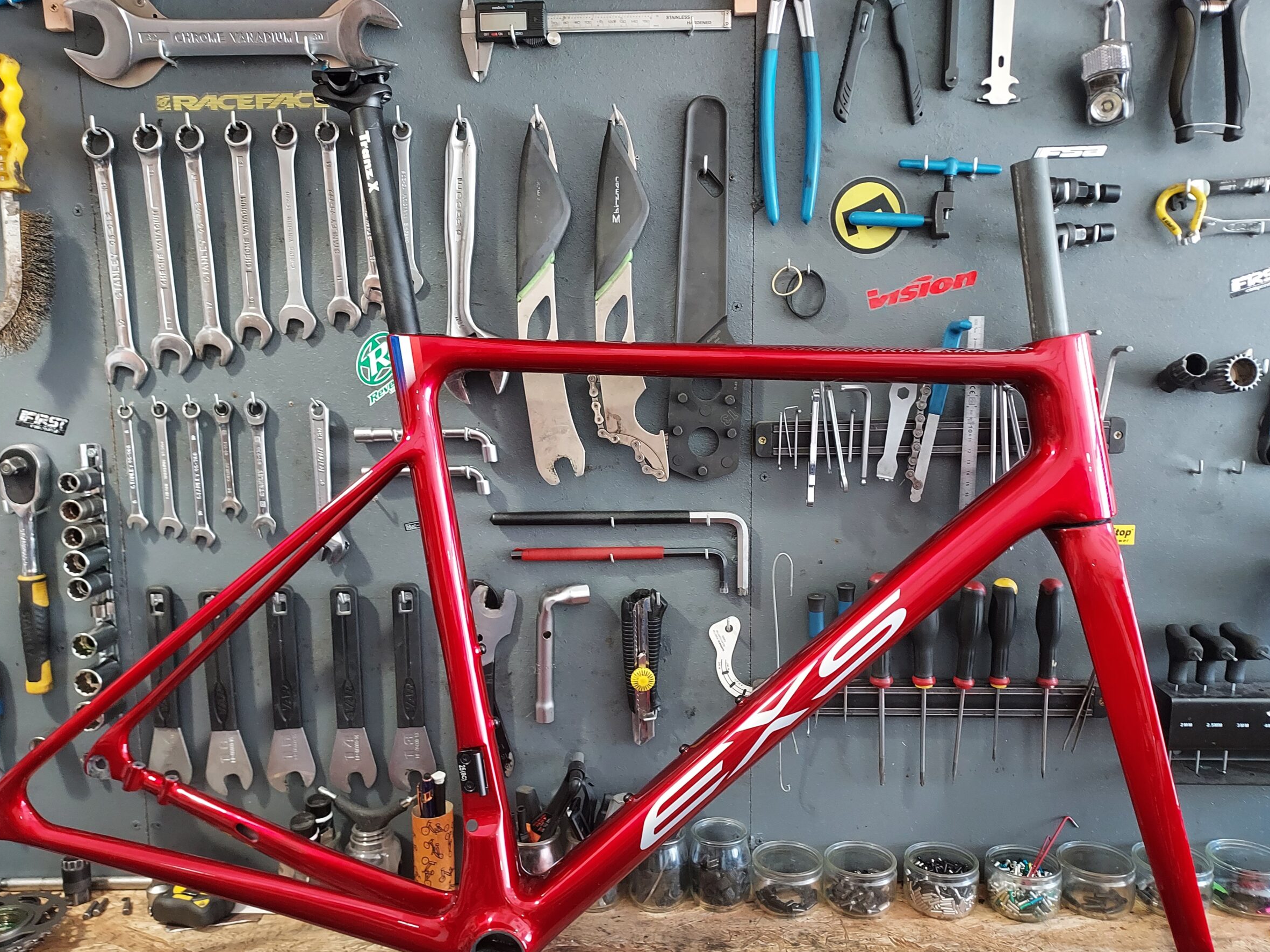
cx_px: 628
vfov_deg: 53.0
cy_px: 507
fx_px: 954
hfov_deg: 67.3
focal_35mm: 26
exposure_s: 1/33
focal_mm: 4.6
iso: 400
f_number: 1.8
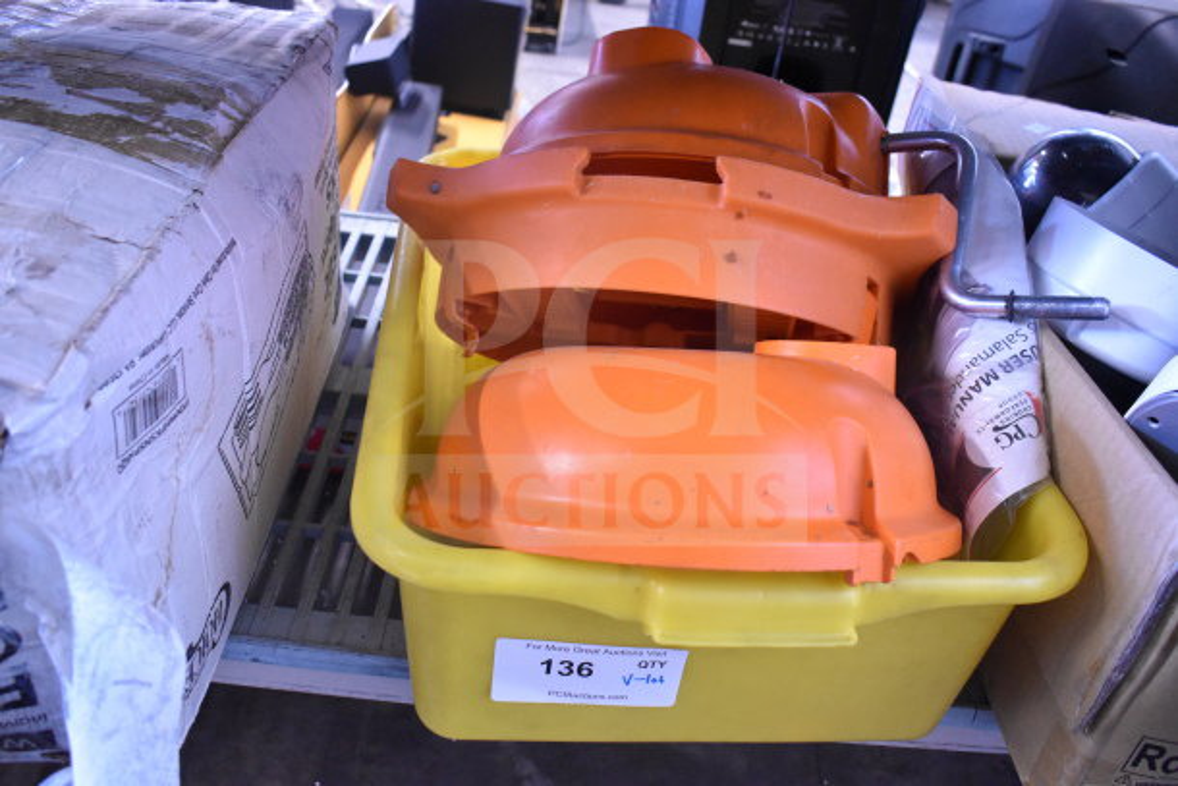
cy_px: 393
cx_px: 589
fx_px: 1031
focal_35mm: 32
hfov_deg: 59.5
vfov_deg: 41.7
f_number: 3.8
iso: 4500
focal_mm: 21
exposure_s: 1/30
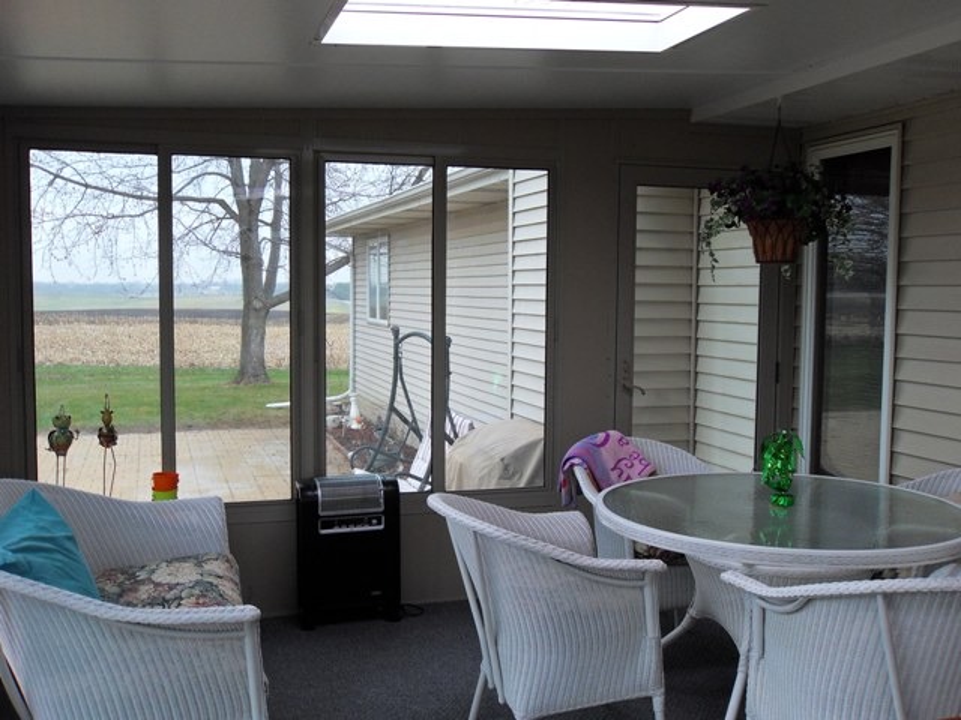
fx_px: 972
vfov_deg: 40.7
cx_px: 480
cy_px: 360
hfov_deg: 52.6
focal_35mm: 35
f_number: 3.5
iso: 80
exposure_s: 1/90
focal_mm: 6.3
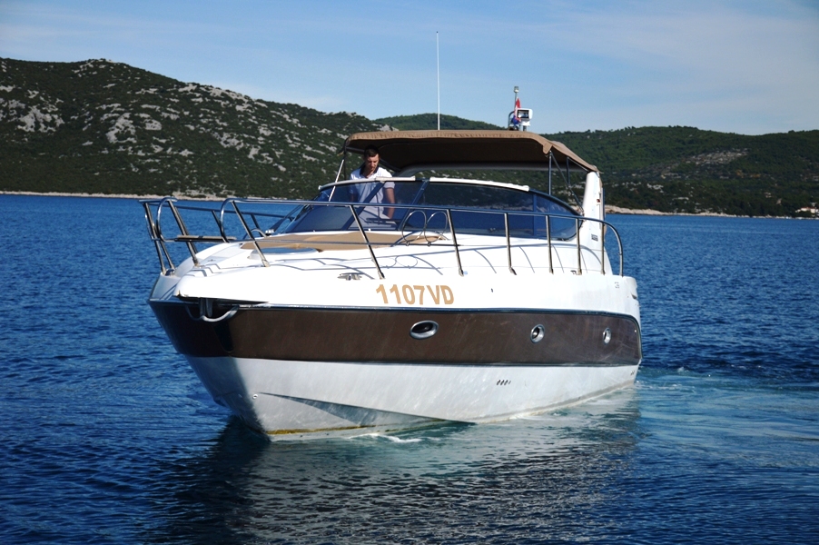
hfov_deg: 26.0
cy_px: 272
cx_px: 410
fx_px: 1773
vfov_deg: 17.5
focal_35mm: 78
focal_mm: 52
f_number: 4.8
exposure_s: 1/3200
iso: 110
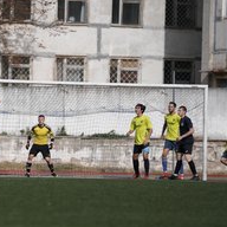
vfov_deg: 4.9
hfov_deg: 4.9
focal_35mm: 355
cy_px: 137
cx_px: -8
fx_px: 2634
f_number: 2.8
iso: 160
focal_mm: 200
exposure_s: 1/6400
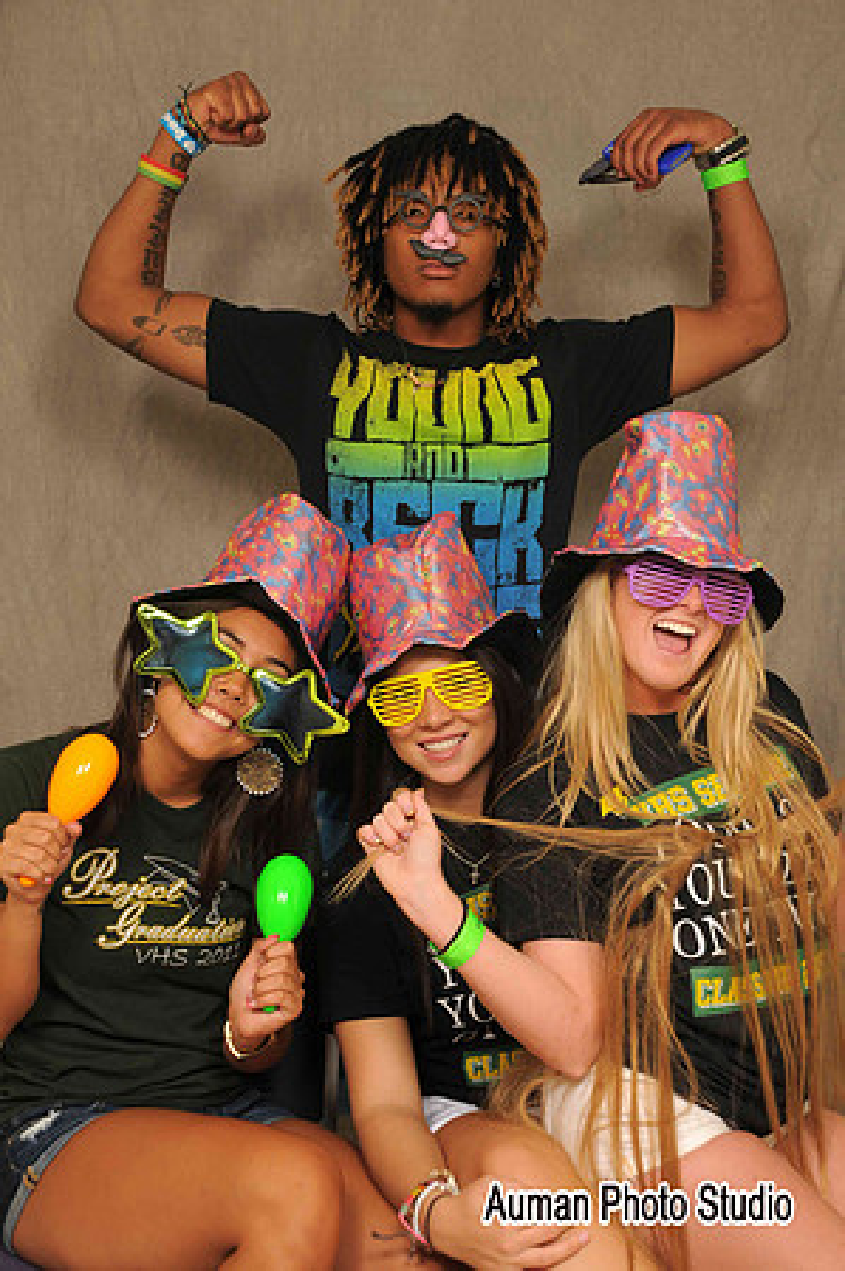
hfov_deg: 23.7
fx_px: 2011
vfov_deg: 35.1
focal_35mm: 57
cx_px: 422
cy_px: 636
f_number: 6.3
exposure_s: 1/125
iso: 200
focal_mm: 38
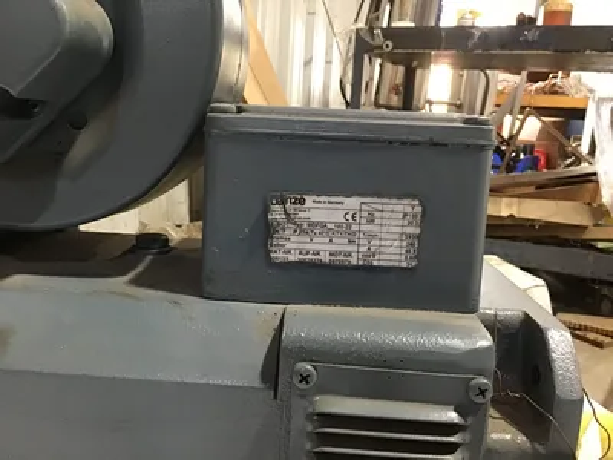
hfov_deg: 58.4
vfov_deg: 45.4
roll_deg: -4.1
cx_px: 306
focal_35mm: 31
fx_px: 549
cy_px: 230
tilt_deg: -10.3
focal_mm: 3.3
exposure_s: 1/15
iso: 250
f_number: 2.4
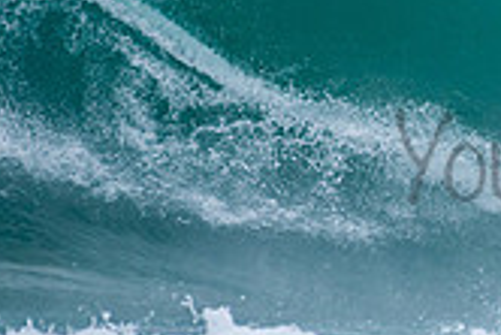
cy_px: 87
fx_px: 29877
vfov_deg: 0.6
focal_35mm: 2145
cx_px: 671
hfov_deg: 1.0
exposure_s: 1/1250
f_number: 5.6
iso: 280
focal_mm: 500
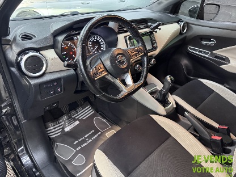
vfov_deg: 56.8
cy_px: 88
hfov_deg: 71.6
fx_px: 164
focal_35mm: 24
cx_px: 118
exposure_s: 1/50
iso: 800
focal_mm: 6.76
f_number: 1.78
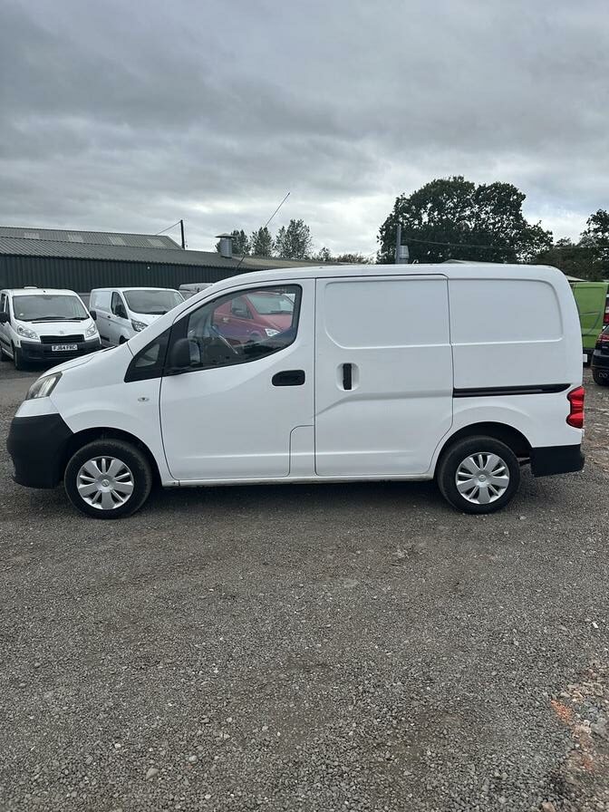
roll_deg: -0.4
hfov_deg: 56.8
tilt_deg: -10.1
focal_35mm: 24
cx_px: 304
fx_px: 563
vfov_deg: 71.6
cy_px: 406
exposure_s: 1/3597
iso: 80
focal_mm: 6.86
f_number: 1.78
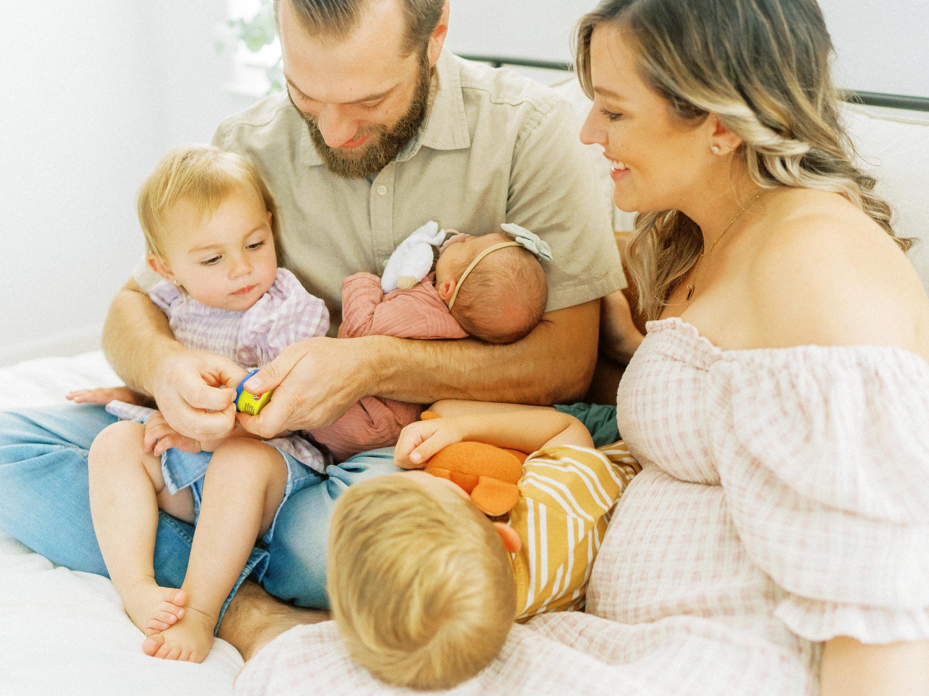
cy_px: 348
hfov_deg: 49.1
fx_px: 1016
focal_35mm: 38
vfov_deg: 37.9
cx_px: 468
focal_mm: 35
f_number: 2
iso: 1000
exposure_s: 1/1250
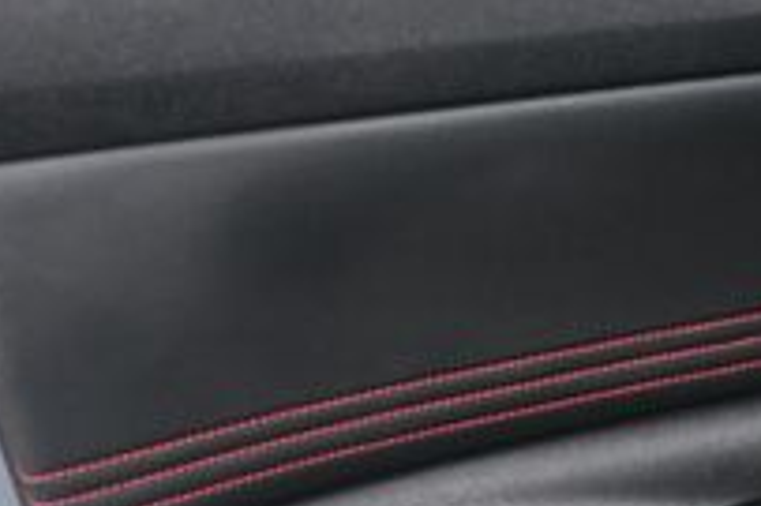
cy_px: 461
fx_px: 2598
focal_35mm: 123
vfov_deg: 11.1
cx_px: 993
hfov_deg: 15.8
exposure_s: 1/160
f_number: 7.1
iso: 100
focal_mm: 26
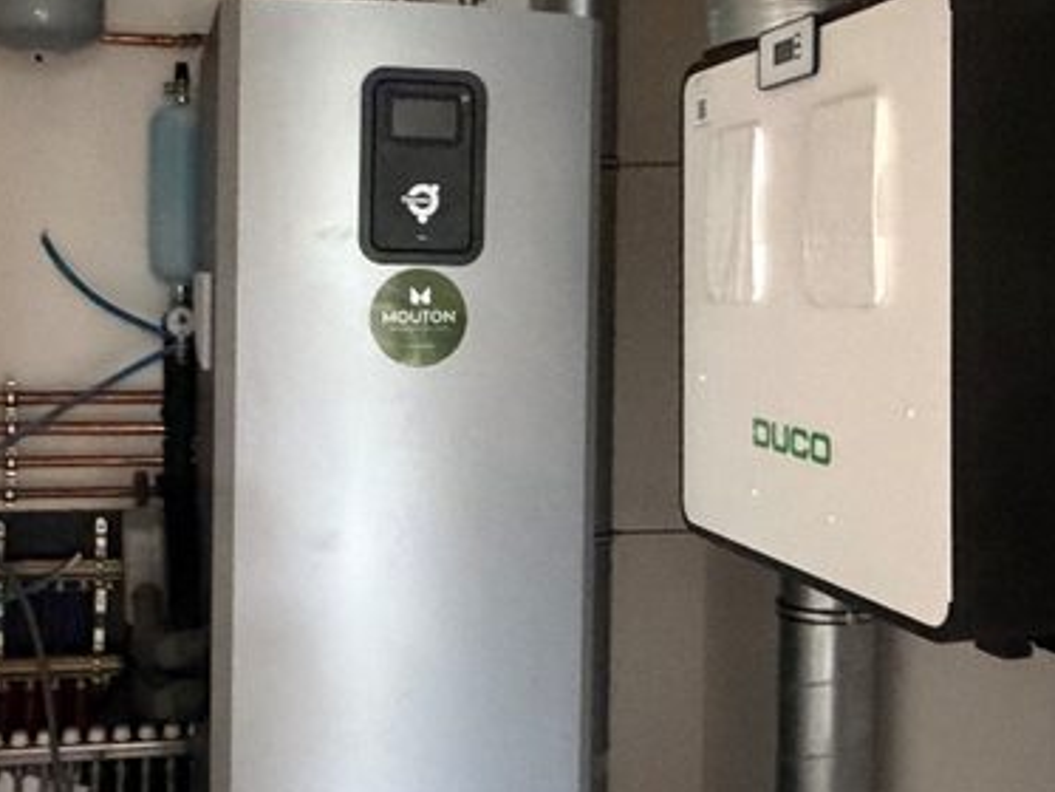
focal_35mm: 45
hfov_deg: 42.0
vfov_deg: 32.1
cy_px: 314
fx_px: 1372
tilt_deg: -1.7
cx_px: 458
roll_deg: -0.3
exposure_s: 1/40
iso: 1250
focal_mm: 2.22
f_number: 2.2
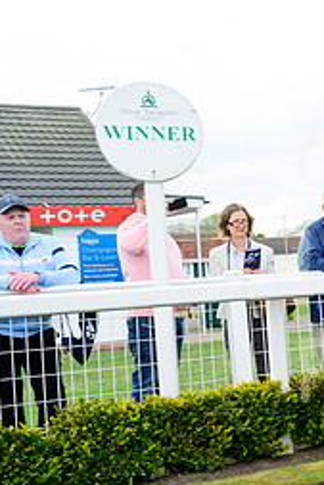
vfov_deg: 29.2
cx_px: 561
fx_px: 930
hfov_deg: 16.8
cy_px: 287
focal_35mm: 69
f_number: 7.1
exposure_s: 1/250
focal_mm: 24
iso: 400
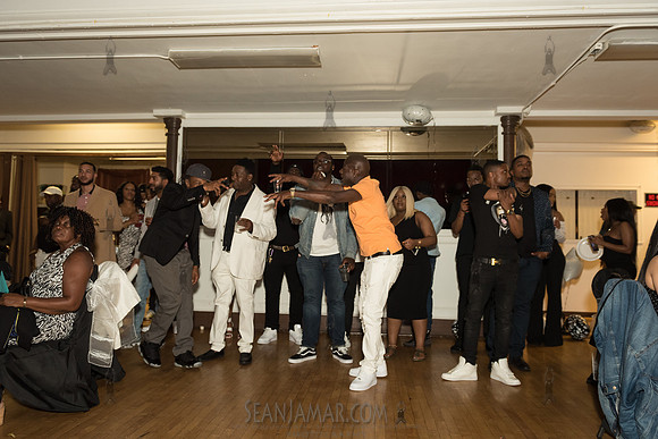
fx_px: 480
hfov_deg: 68.8
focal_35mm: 26
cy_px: 220
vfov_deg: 49.1
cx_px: 329
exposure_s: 1/200
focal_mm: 24
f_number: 3.5
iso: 2000
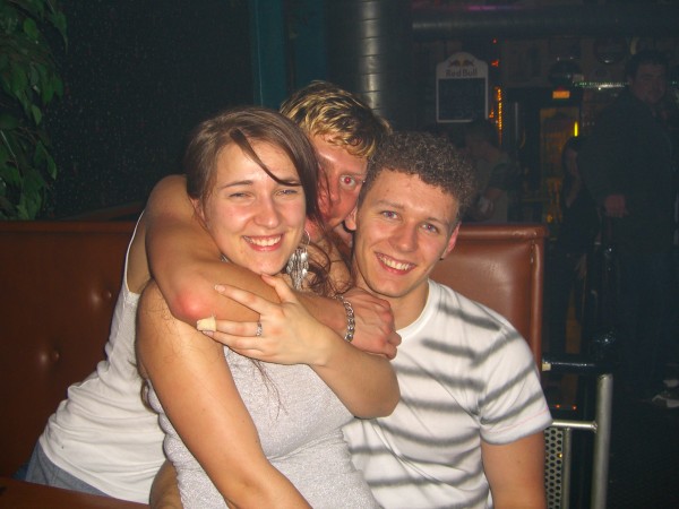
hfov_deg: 49.0
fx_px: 745
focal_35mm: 38
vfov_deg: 37.7
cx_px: 340
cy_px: 254
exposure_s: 1/60
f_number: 2.8
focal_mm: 7.9
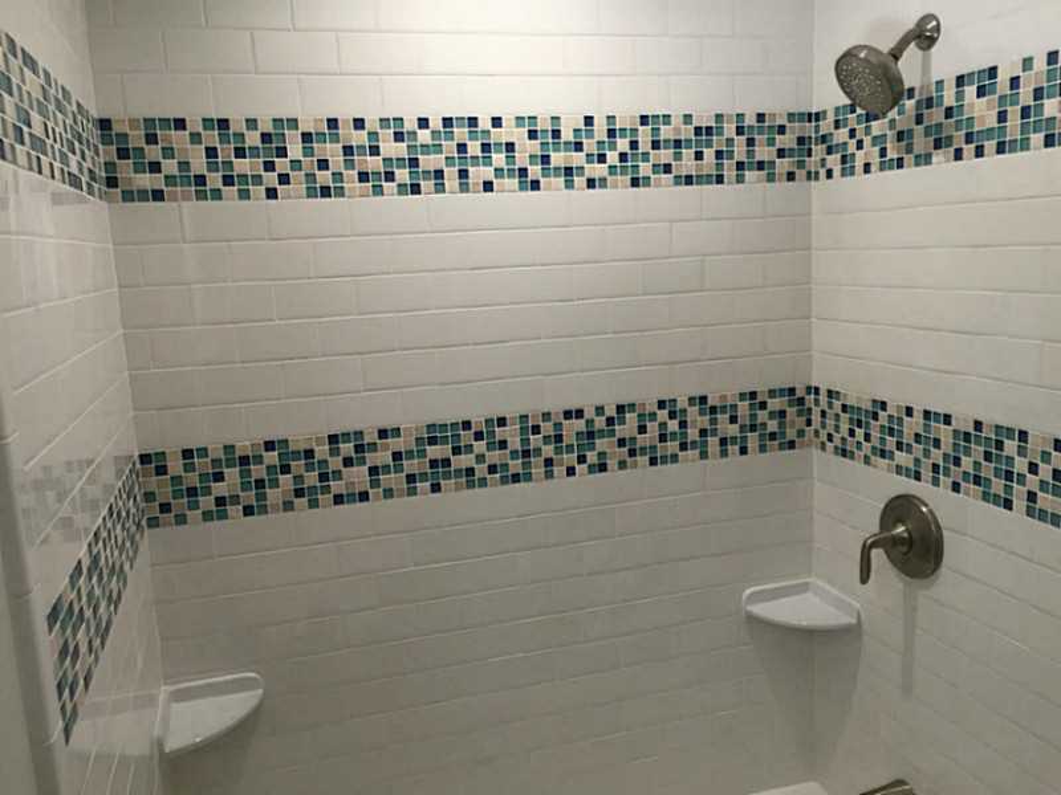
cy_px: 398
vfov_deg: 48.2
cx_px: 530
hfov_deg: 61.7
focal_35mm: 29
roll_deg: +1.1
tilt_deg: -9.5
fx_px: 889
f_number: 2.2
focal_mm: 4.15
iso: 40
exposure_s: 1/30
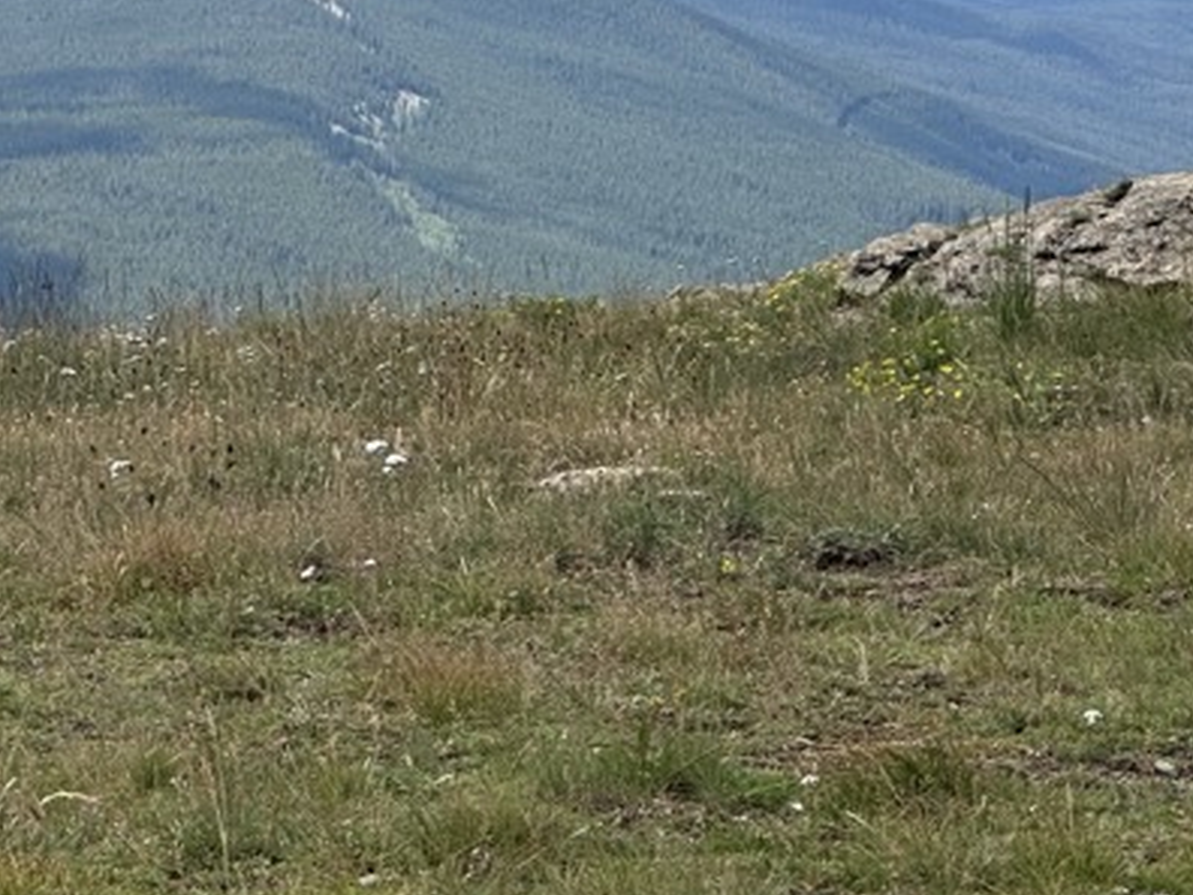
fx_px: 6858
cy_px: 118
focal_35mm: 199
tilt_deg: -2.4
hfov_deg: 9.9
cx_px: -3
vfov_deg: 7.4
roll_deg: -1.9
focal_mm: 9
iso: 32
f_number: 2.8
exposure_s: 1/927
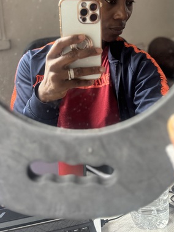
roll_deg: +1.8
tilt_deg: -5.8
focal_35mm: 38
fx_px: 255
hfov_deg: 37.6
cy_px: 56
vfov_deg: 47.0
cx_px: 99
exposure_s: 1/60
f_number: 1.78
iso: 800
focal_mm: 6.76
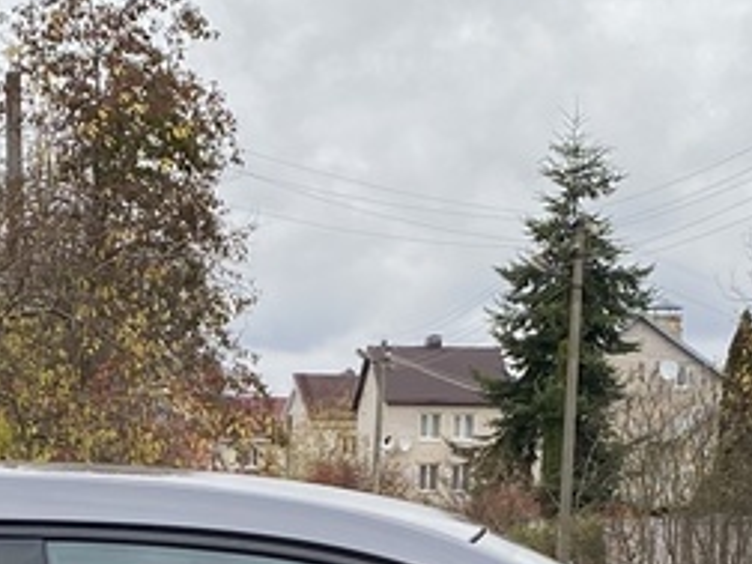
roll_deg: +0.0
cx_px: 161
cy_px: 1009
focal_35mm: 124
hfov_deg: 15.8
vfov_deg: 11.2
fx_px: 2694
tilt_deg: -11.5
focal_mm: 4.25
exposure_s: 1/623
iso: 32
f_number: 1.8
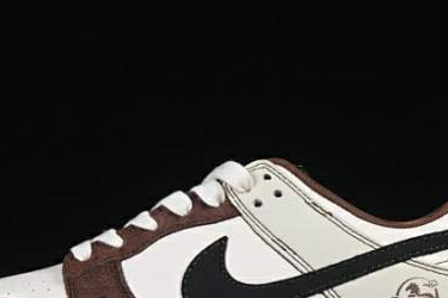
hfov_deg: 14.1
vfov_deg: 9.4
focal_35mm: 146
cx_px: 220
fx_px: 1817
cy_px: 218
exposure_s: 1/80
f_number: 8
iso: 160
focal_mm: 50
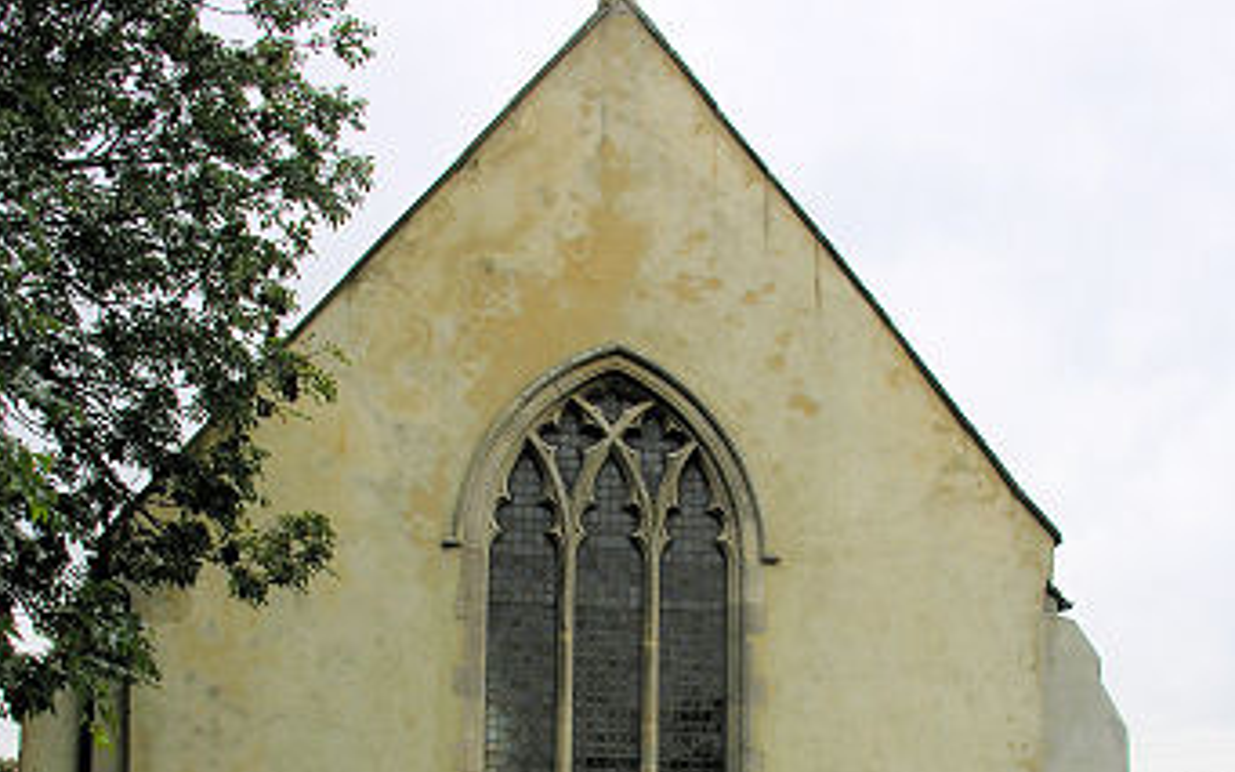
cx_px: 618
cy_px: 620
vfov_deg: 25.4
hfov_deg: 40.3
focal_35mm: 50
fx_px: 1683
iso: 50
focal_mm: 8.9
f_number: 4.5
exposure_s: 1/126
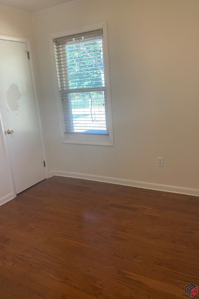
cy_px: 151
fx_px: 232
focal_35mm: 28
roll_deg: +5.2
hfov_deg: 46.4
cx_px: 99
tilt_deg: -15.8
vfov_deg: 65.5
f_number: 1.8
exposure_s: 1/60
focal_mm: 4.25
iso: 125
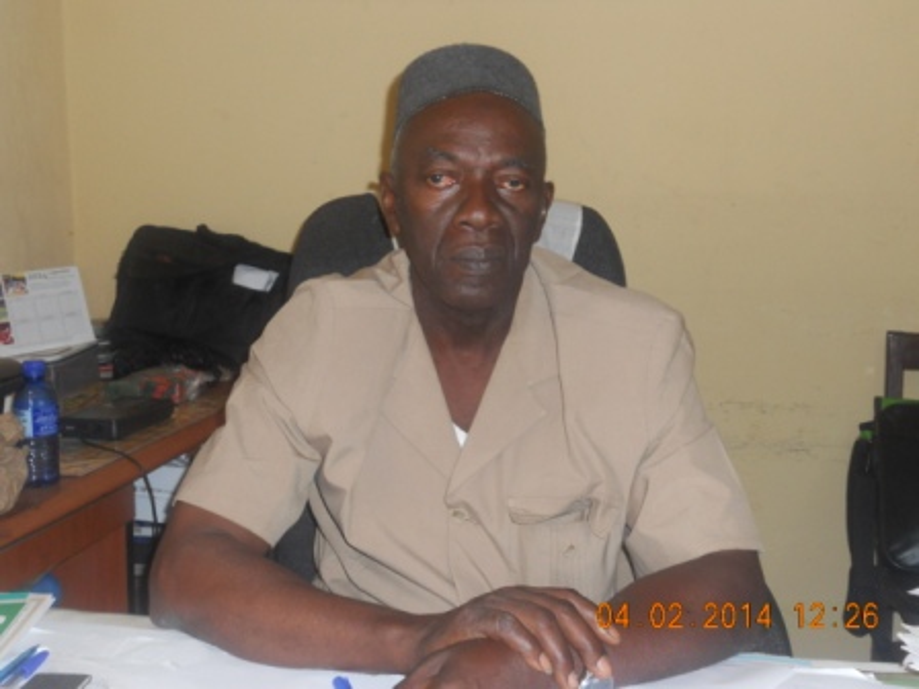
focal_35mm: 38
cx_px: 460
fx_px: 1009
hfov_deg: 49.0
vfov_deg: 37.7
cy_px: 344
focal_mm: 6.9
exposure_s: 1/30
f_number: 3.9
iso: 200
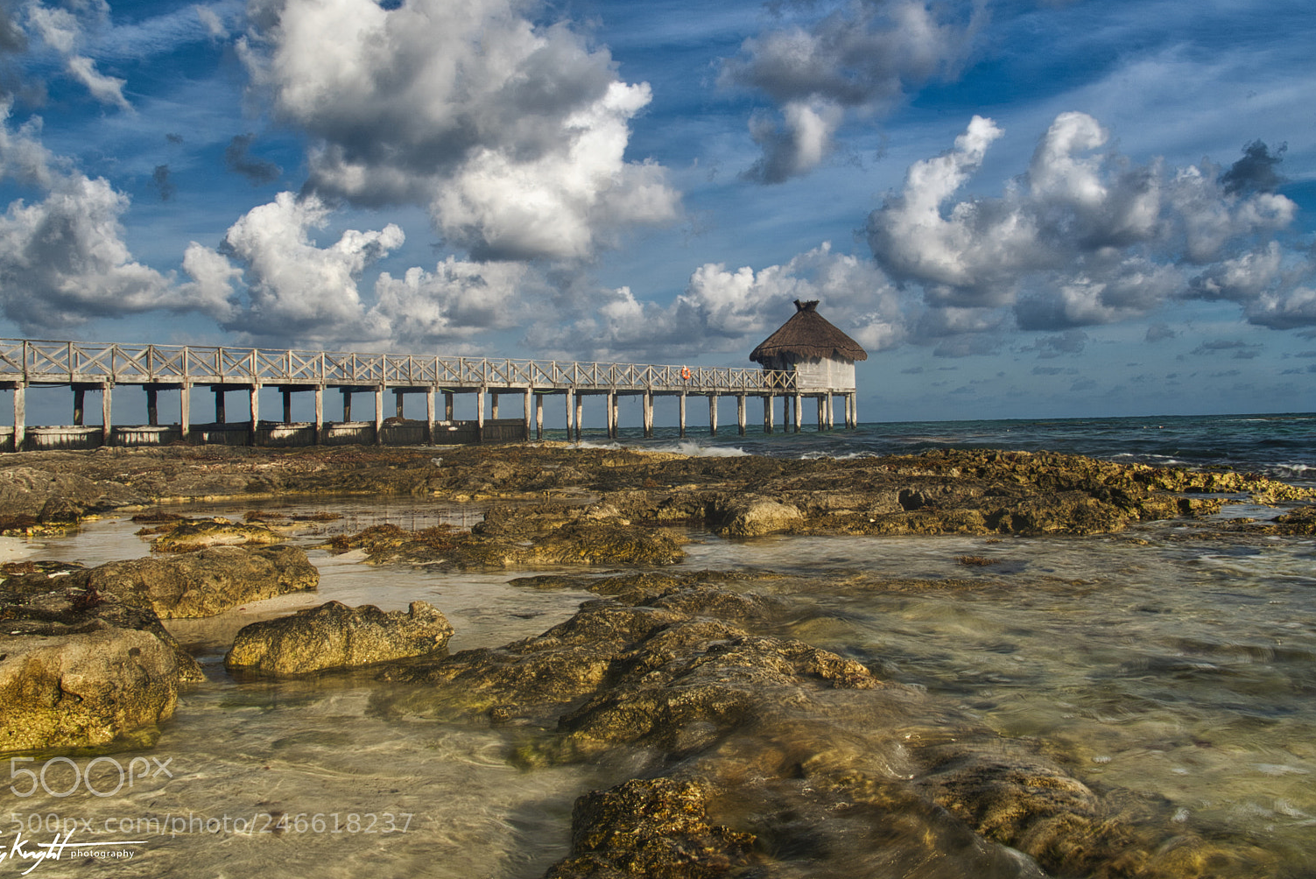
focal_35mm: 34
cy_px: 424
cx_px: 656
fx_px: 1226
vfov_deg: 39.4
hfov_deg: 56.4
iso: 100
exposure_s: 1/8
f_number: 25
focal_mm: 21
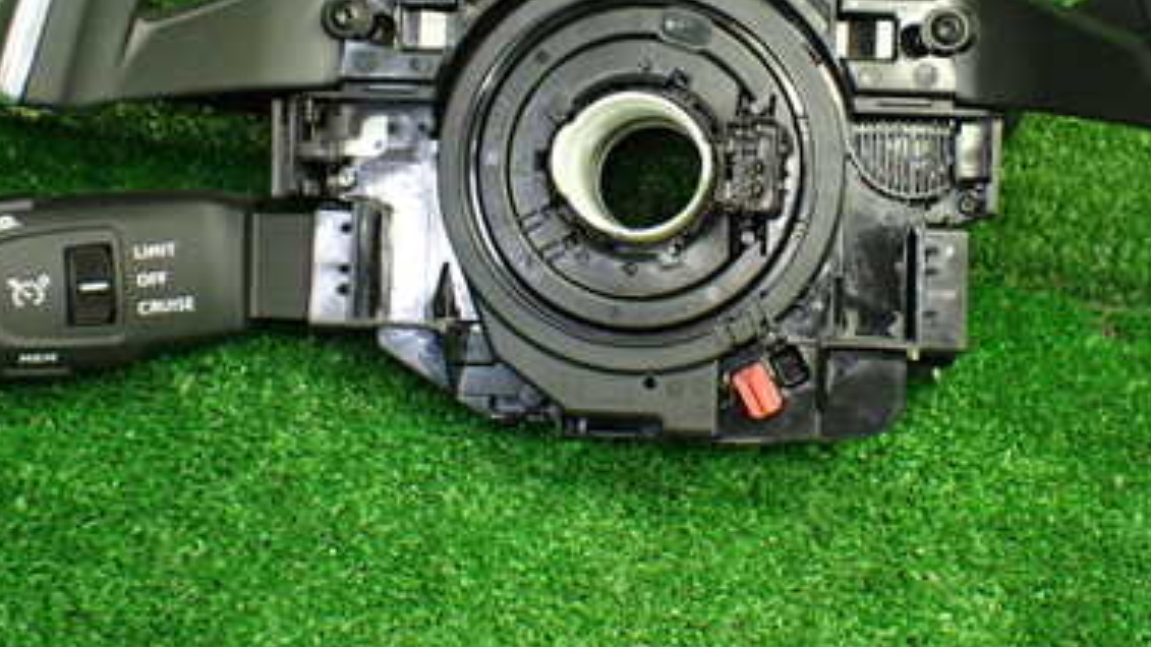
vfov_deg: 22.7
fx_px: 1587
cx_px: 650
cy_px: 119
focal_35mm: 52
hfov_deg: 39.8
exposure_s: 1/125
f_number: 2.3
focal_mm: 5.4
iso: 800
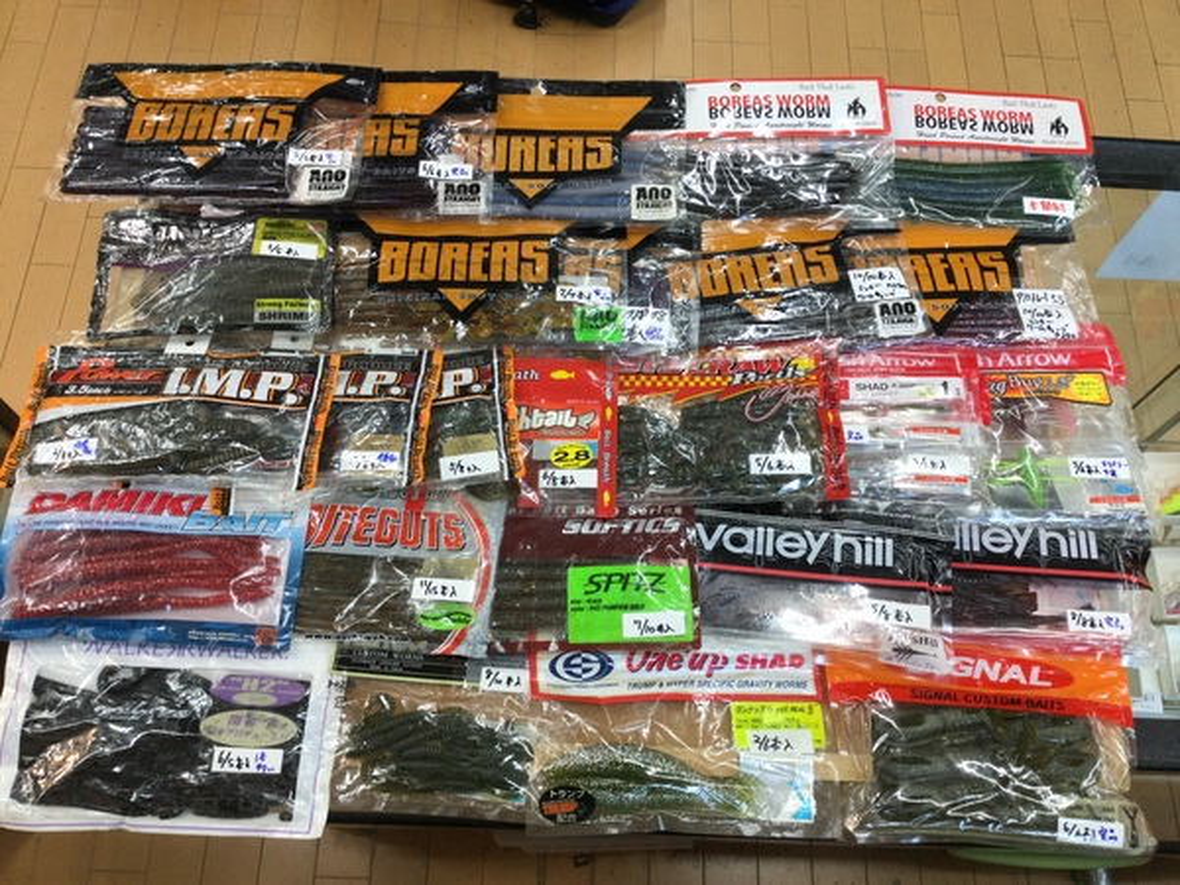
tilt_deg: -66.8
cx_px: 590
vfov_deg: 45.4
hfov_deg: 58.4
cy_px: 442
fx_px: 1057
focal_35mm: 31
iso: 25
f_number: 2.4
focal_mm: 3.3
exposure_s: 1/40
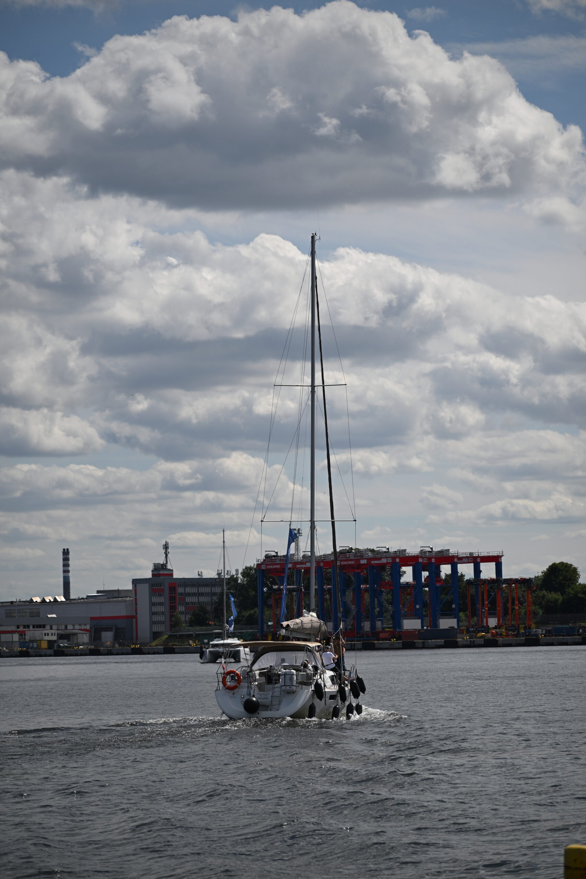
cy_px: 440
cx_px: 293
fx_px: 2929
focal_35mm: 120
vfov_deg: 17.1
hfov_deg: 11.4
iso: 100
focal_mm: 120
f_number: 4
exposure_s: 1/3200
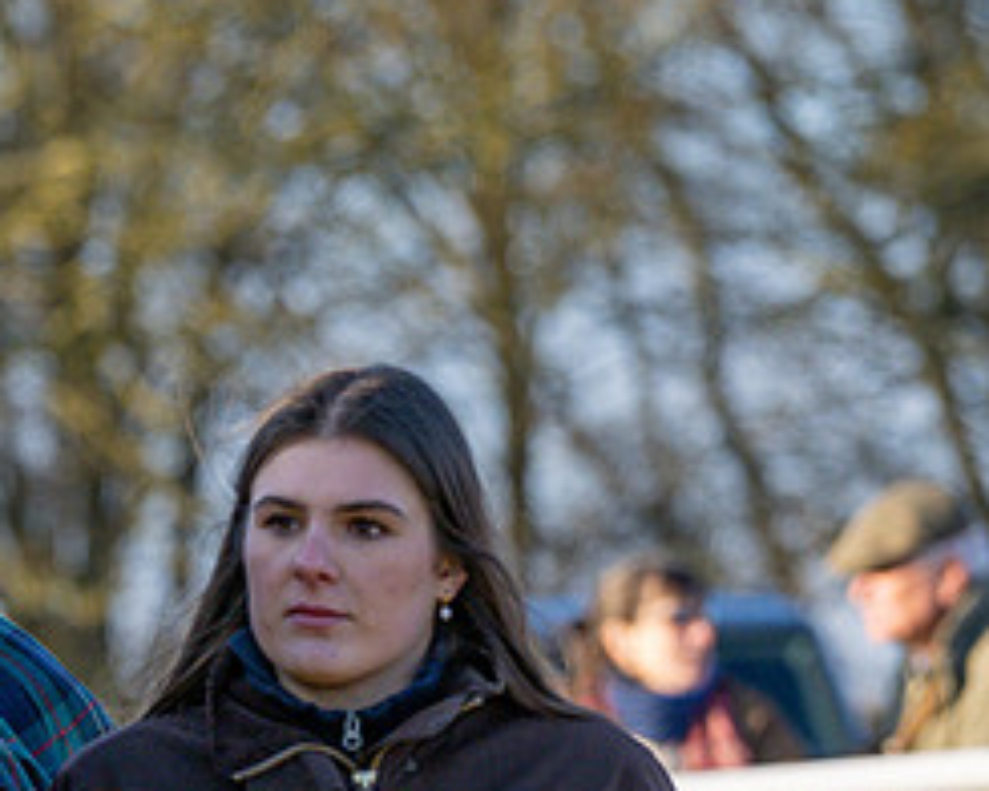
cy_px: 823
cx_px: 138
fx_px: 18470
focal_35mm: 631
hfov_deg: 3.1
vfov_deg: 2.5
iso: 400
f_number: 4
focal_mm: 150
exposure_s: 1/1000
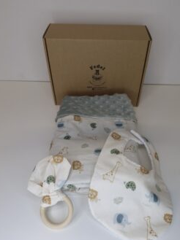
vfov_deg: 63.1
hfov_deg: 49.5
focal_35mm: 28
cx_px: 102
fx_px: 195
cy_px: 140
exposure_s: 1/100
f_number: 1.8
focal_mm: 5.54
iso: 50
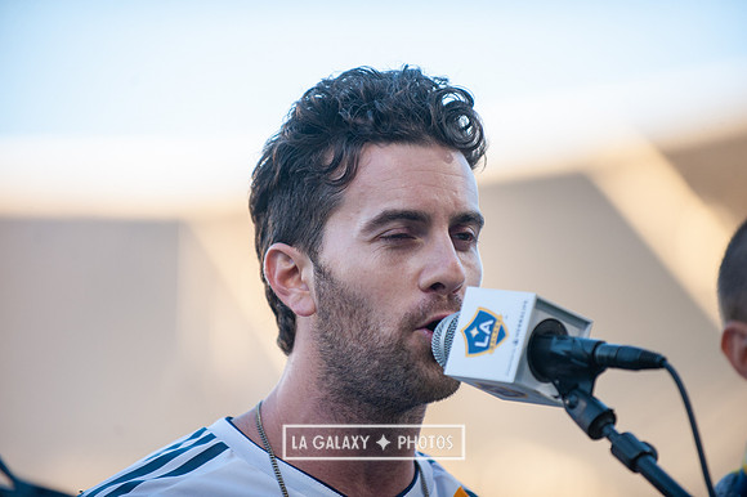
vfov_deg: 6.9
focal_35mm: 200
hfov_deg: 10.3
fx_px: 4147
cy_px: 248
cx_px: 374
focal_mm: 200
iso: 800
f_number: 2.8
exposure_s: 1/1250
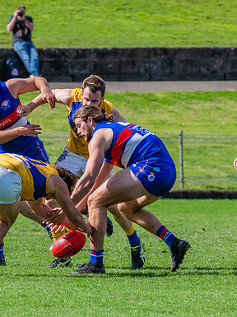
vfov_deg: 3.4
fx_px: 5331
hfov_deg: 2.5
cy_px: 185
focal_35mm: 583
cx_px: 97
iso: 800
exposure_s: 1/1600
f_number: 7.1
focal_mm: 250
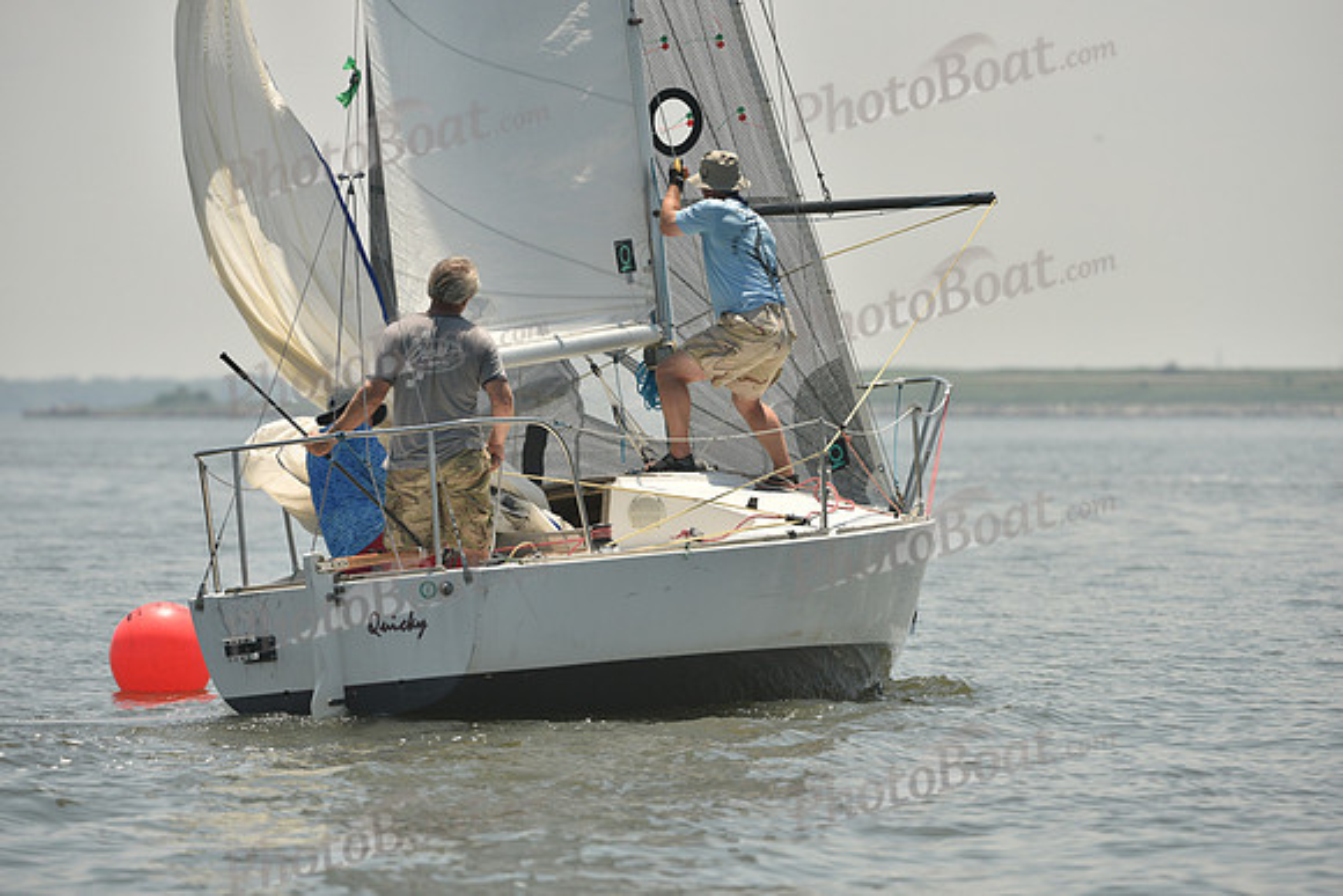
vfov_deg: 3.6
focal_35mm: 380
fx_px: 14179
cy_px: 448
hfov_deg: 5.4
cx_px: 672
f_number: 7.1
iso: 320
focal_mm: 380
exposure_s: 1/1600
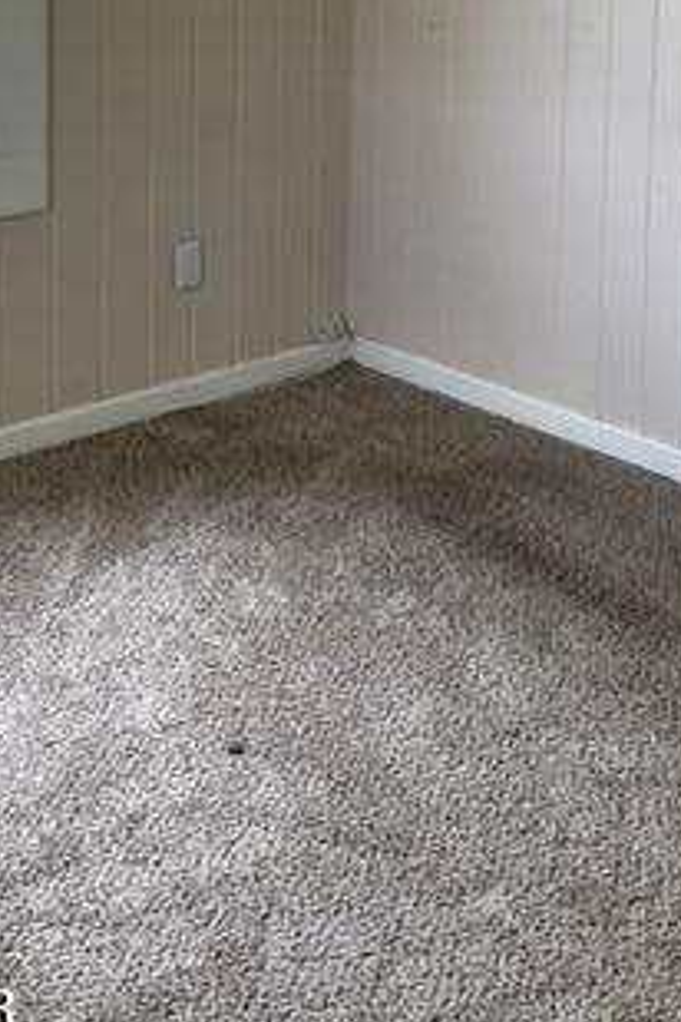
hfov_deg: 24.1
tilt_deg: -5.7
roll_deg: -1.3
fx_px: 1589
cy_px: 43
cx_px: 463
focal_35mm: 56
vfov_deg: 33.2
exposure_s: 1/127
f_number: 1.6
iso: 32
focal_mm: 4.2
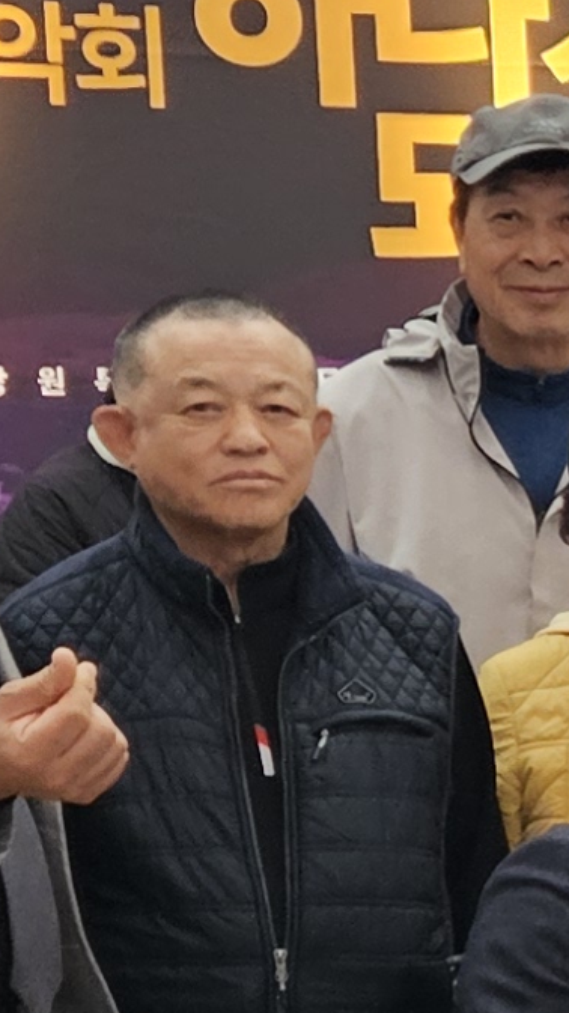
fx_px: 4001
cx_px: 1618
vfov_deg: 14.4
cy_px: 692
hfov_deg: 7.3
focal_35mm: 149
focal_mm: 5.4
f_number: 1.8
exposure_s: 1/120
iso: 320
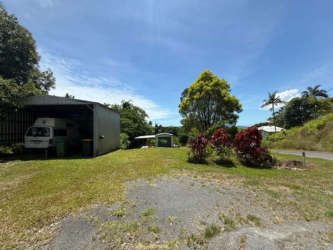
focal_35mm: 14
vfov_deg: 85.7
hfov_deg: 102.1
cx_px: 166
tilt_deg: +1.4
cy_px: 125
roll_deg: +0.5
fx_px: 135
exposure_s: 1/2165
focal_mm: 2.22
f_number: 2.2
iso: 50
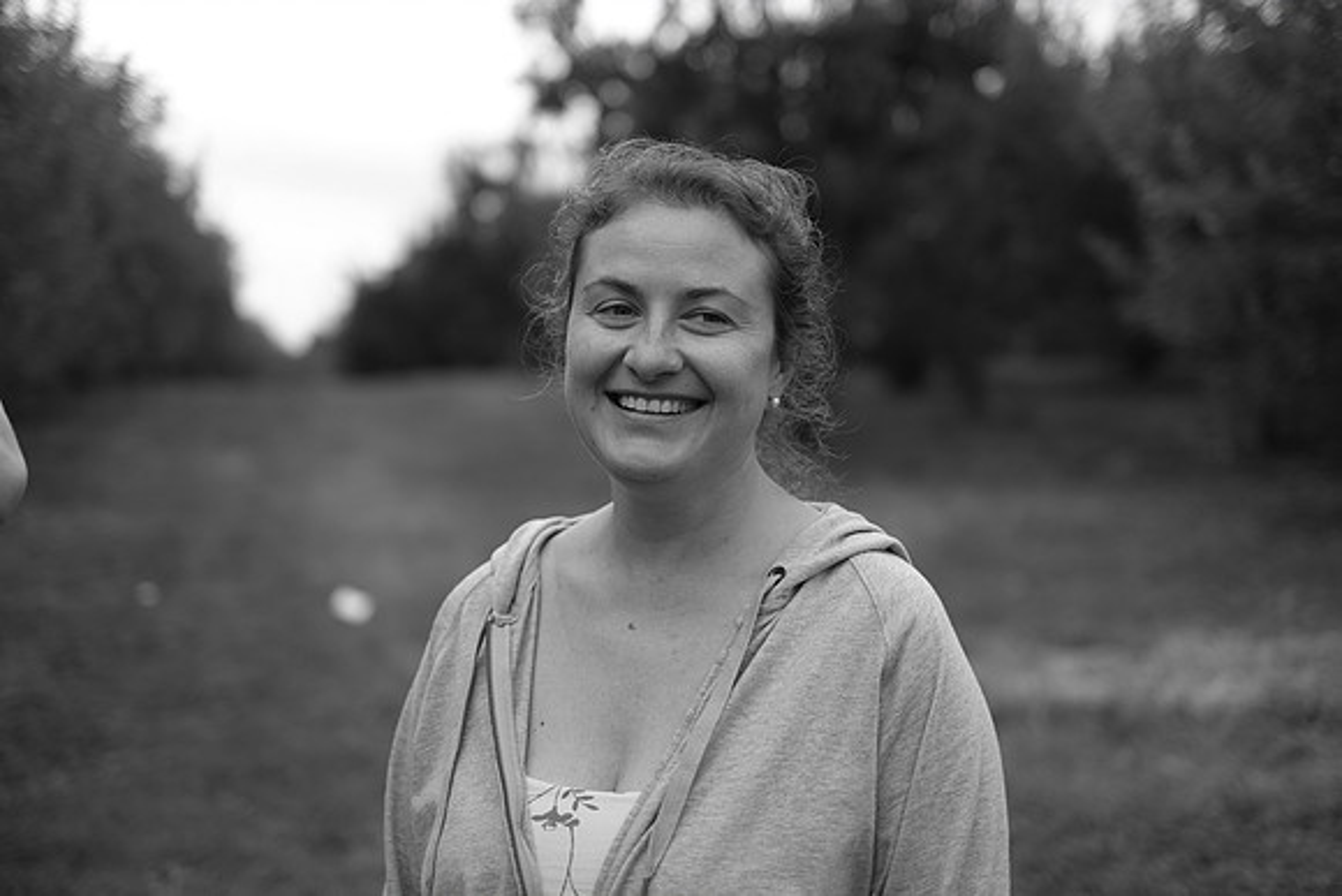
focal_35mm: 53
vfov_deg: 25.5
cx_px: 671
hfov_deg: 37.5
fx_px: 1976
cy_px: 448
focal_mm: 35
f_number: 1.4
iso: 200
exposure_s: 1/1800
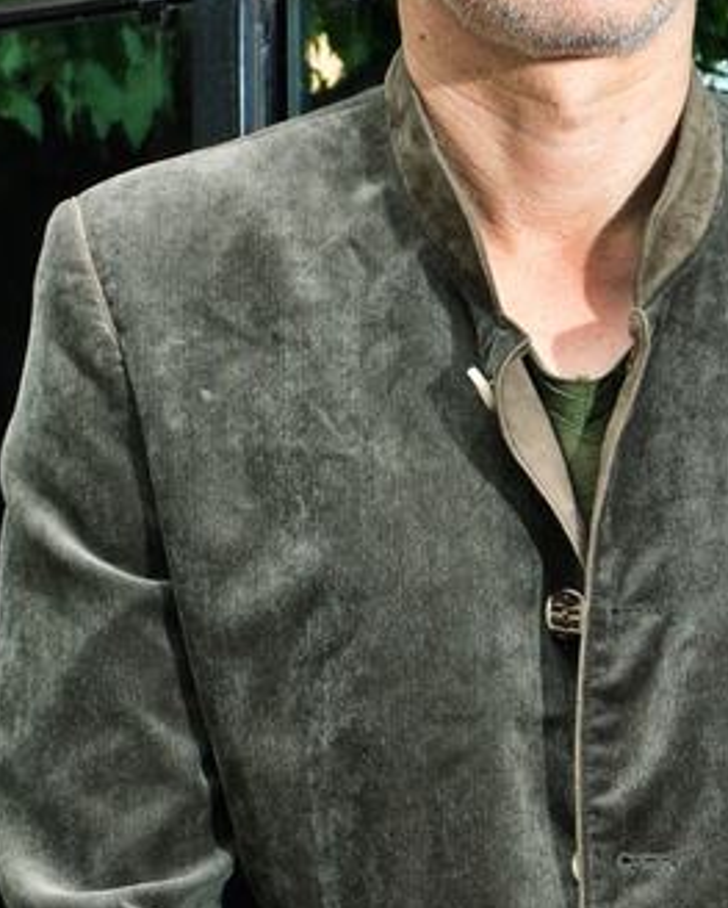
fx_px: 4303
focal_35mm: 160
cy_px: 581
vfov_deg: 12.0
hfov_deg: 9.6
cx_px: 739
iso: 800
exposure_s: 1/125
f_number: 8
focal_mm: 23.3
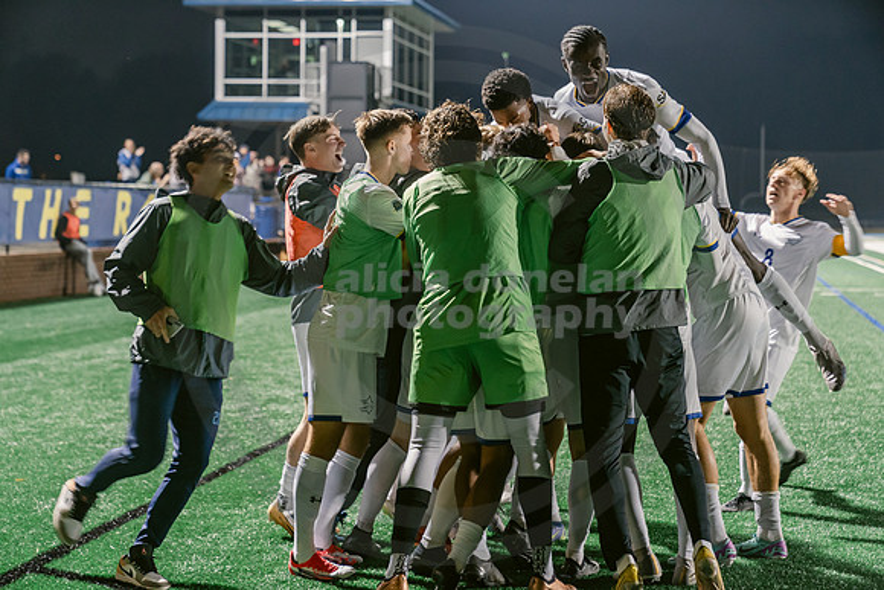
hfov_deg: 28.8
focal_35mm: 70
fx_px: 1719
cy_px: 295
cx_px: 442
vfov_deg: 19.5
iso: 2500
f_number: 3.2
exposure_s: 1/100
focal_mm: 70
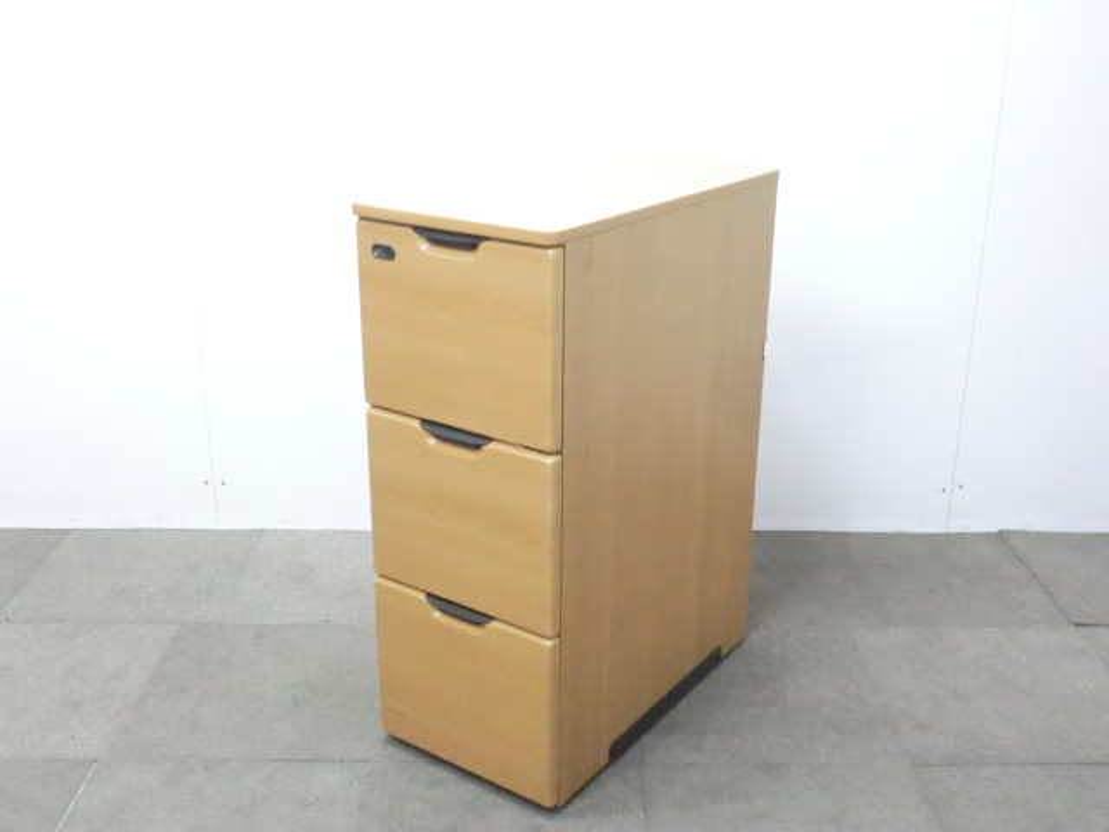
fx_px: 1217
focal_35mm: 38
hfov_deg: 49.0
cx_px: 554
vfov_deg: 37.7
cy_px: 416
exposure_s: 1/25
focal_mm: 6.9
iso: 800
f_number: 3.9
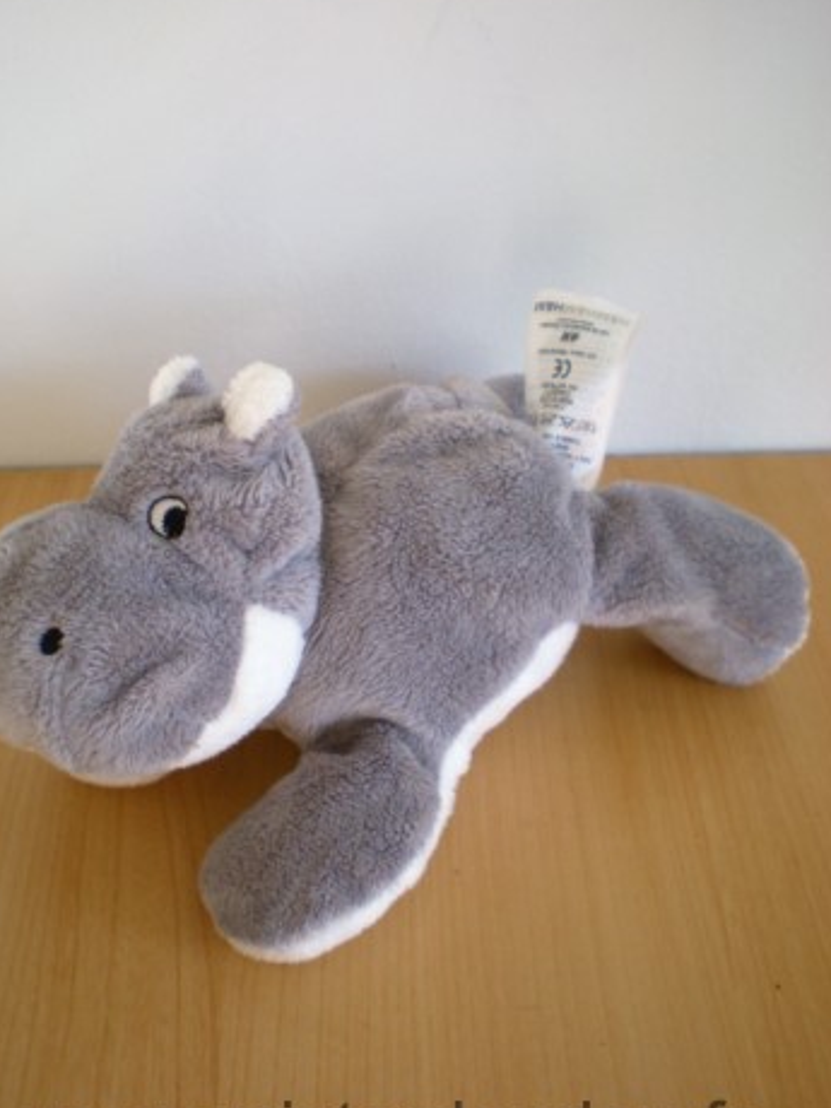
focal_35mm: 43
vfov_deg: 43.9
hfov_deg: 33.6
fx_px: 1376
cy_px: 552
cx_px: 385
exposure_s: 1/63.1
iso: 108
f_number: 3.1
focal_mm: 6.3
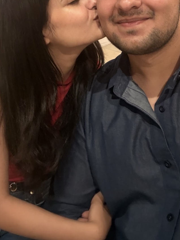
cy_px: 47
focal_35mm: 38
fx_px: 263
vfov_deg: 46.3
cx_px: 101
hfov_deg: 37.7
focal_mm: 2.69
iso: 400
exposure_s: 1/25
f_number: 1.9
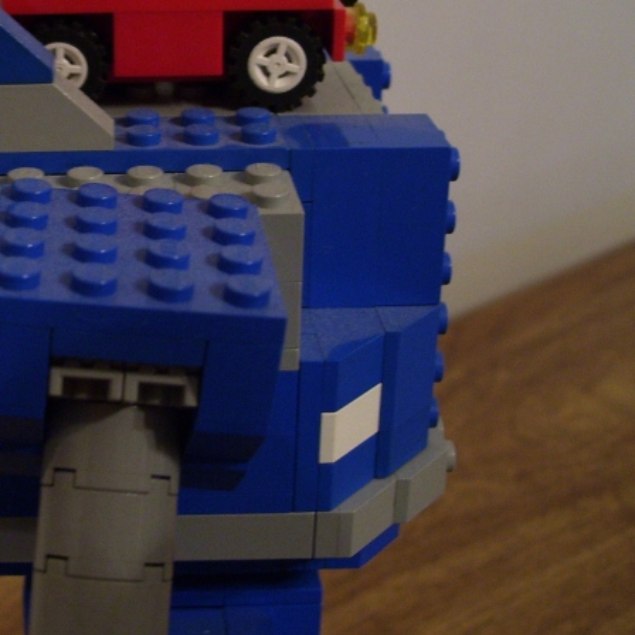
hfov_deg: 26.9
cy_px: 206
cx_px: 78
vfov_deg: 27.5
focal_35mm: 62
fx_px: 1287
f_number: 2.7
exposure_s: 1/8
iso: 160
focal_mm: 6
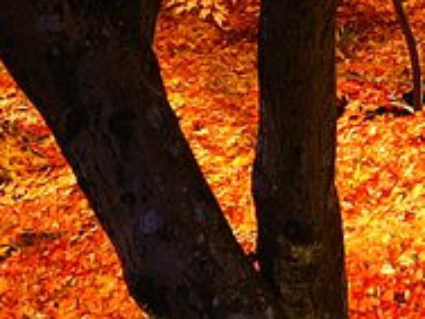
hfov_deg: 4.1
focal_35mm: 471
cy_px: -309
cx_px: 990
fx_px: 5783
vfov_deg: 3.1
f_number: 8
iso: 100
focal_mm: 60
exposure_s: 3
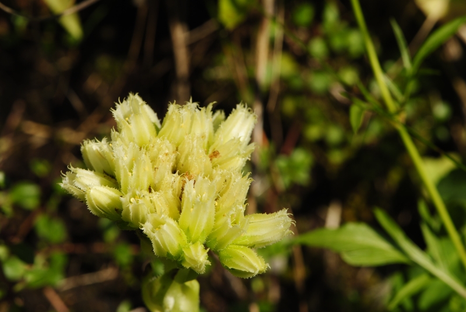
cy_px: 156
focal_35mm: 128
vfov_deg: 10.8
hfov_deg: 16.0
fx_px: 1653
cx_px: 233
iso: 100
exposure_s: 1/160
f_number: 11
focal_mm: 85
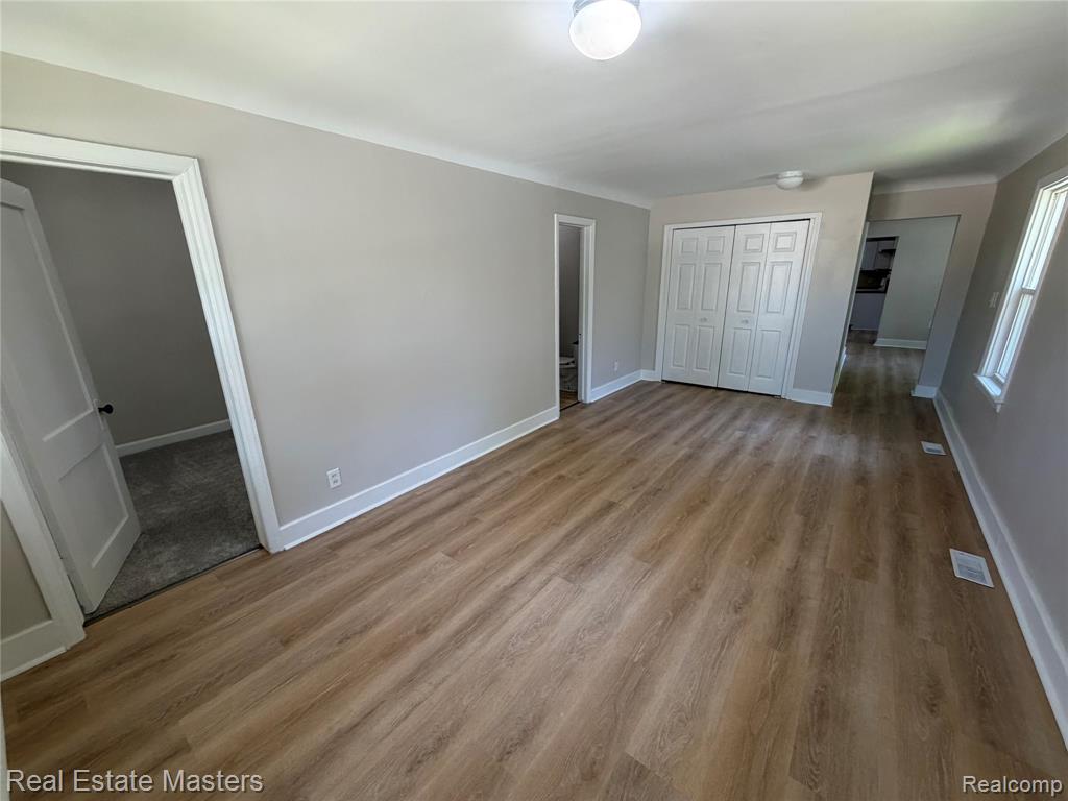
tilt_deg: -16.7
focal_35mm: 14
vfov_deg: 85.7
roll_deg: +1.4
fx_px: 432
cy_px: 400
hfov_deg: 102.1
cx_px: 534
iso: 200
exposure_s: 1/120
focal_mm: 2.22
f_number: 2.2
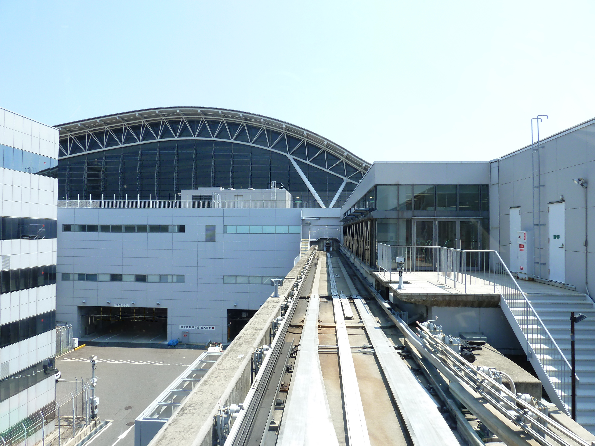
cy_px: 223
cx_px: 298
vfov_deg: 54.9
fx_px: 430
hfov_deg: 69.4
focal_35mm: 25
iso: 80
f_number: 4
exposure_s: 1/250
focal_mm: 4.1
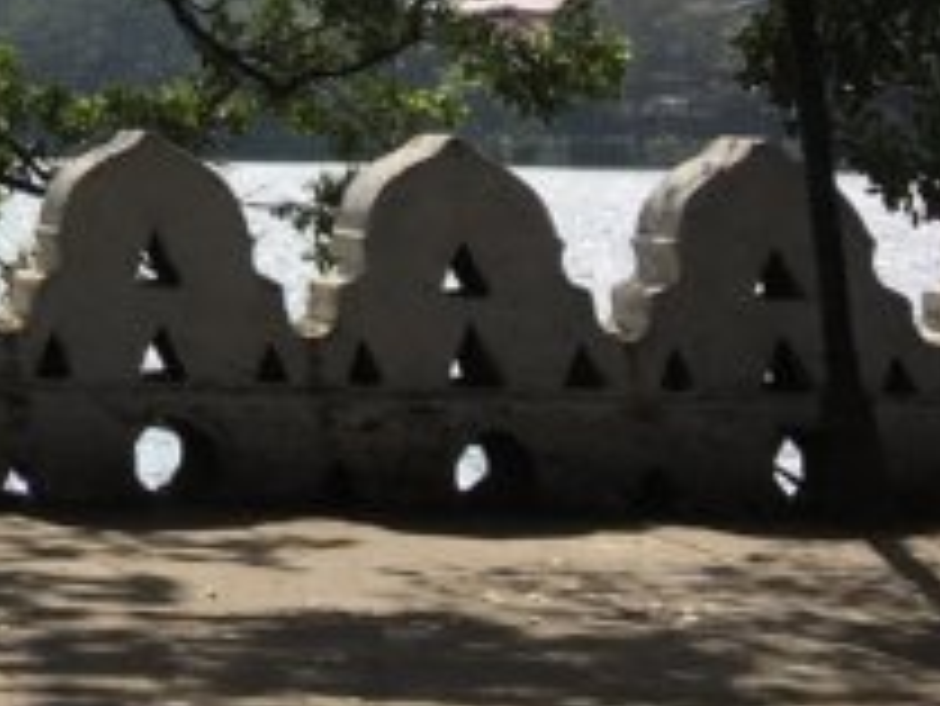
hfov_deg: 15.6
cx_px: -670
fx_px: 3016
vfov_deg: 12.5
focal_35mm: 111
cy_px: -459
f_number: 2.2
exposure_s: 1/874
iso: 25
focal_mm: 4.15
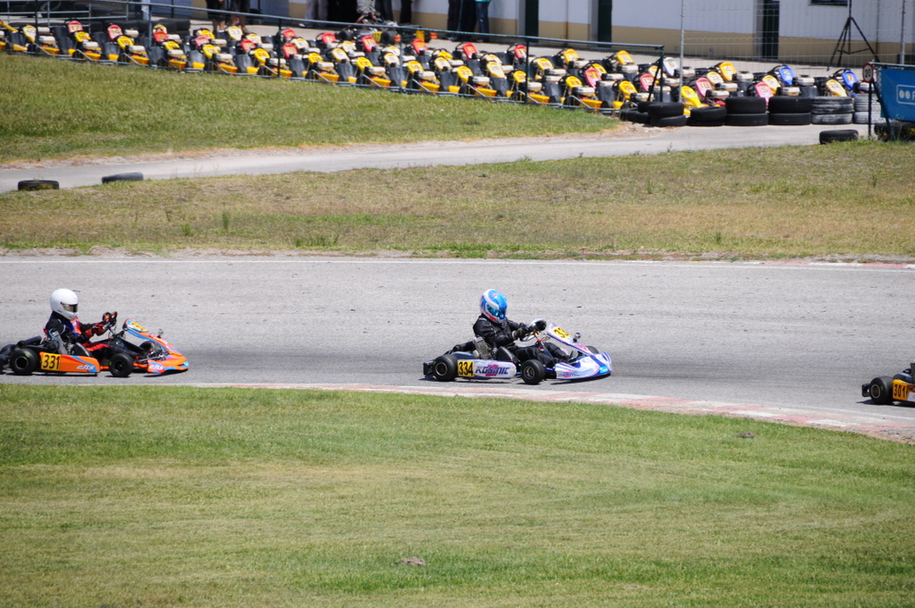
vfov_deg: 4.6
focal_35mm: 300
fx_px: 7615
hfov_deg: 6.9
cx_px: 458
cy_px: 304
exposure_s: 1/2000
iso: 400
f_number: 5.6
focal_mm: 200
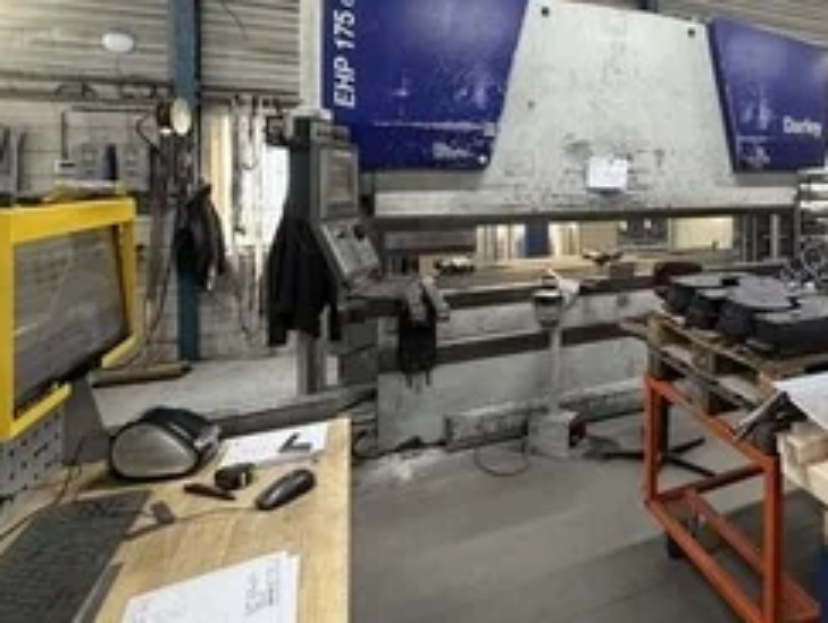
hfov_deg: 68.3
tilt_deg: -0.7
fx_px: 551
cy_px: 184
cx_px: 637
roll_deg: +0.3
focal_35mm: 23
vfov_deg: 57.0
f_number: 2.2
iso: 250
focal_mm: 2.22
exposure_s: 1/50
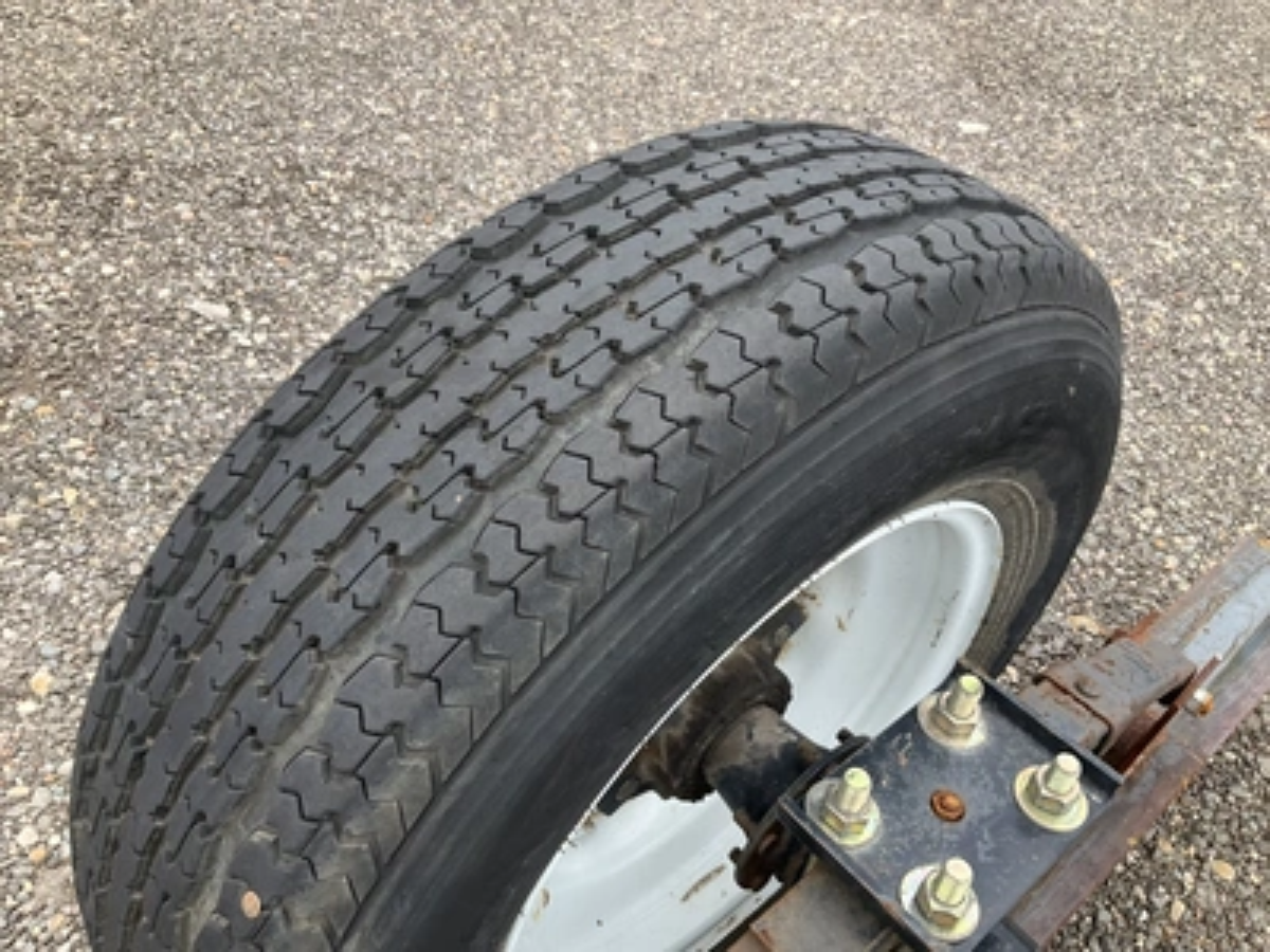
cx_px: 635
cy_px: 476
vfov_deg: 48.2
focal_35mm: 29
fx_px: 1064
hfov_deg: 61.7
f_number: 1.8
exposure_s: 1/454
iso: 25
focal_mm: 3
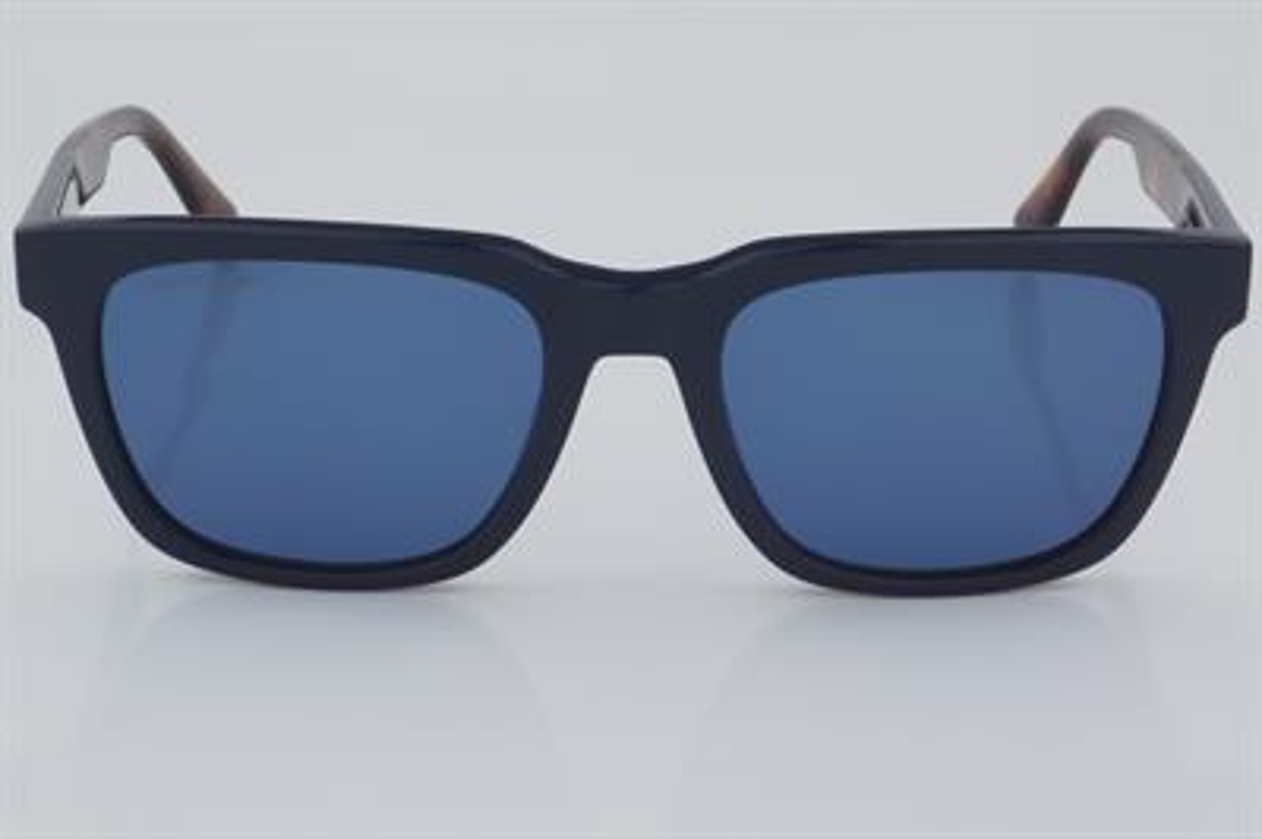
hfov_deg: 24.6
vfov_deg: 16.5
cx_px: 631
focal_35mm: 82
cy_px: 420
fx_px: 2890
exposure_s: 1/4
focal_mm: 55
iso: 100
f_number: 32
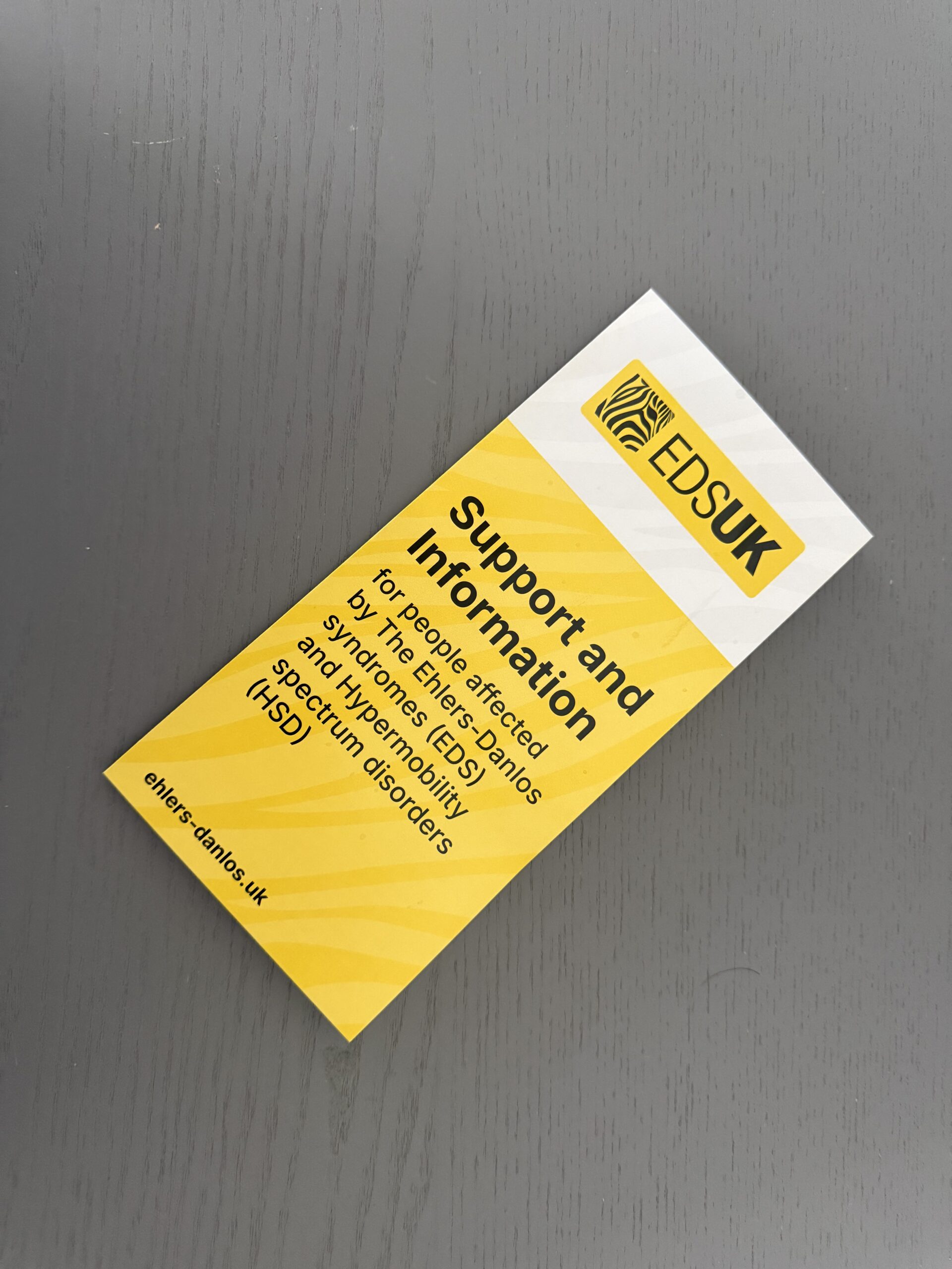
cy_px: 634
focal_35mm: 24
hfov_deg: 56.8
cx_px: 476
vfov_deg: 71.6
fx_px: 880
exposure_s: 1/60
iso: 640
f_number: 1.78
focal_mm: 6.76
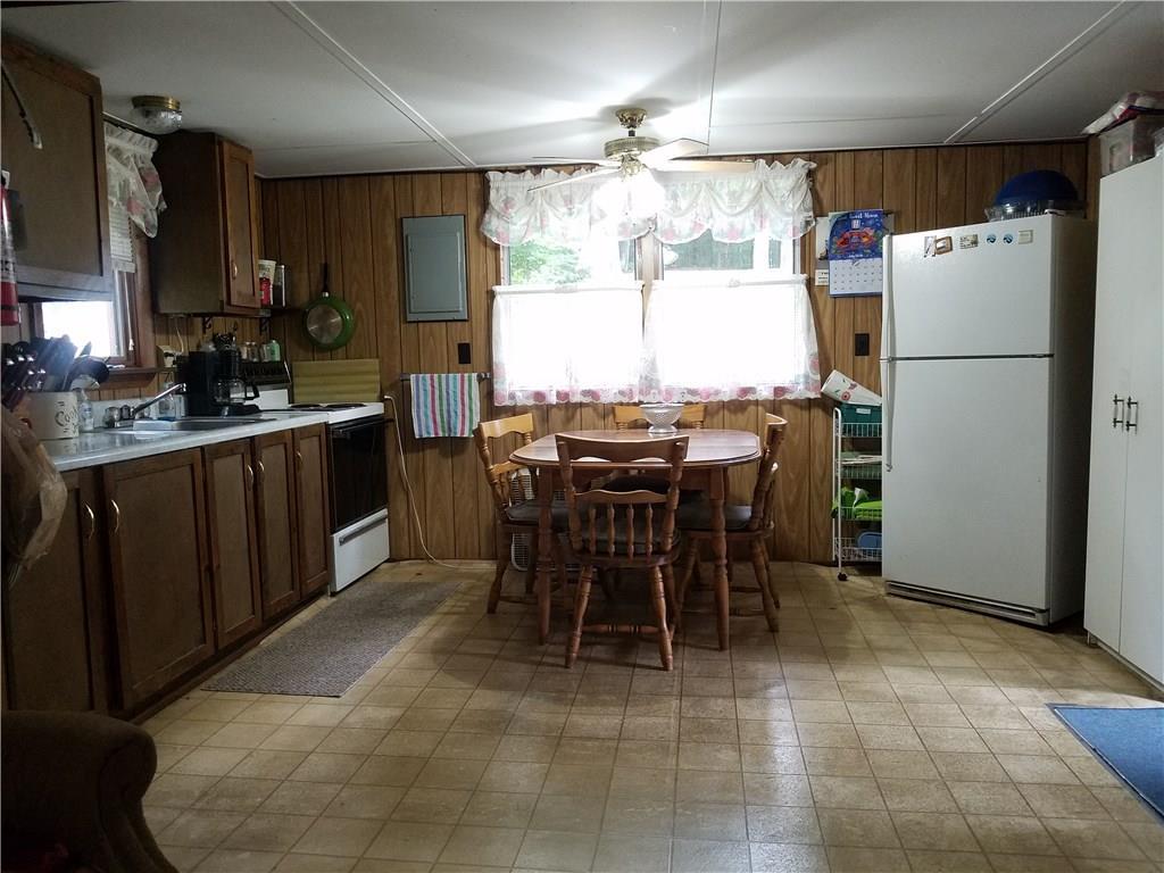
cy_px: 436
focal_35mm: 26
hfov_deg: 67.3
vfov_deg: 53.1
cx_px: 582
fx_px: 874
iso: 250
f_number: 1.7
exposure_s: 1/24
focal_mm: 4.2
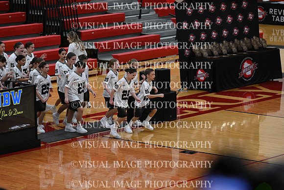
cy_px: 95
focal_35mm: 150
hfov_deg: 13.7
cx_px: 142
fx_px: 1184
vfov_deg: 9.2
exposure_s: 1/400
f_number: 4
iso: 4000
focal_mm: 150
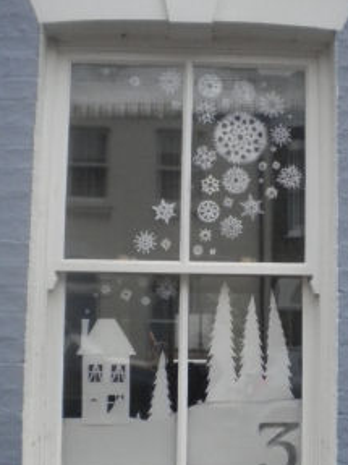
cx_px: 206
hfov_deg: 29.0
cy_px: 262
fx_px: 671
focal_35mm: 50
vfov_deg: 38.1
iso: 400
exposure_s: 1/488
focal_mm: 6.3
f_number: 3.1
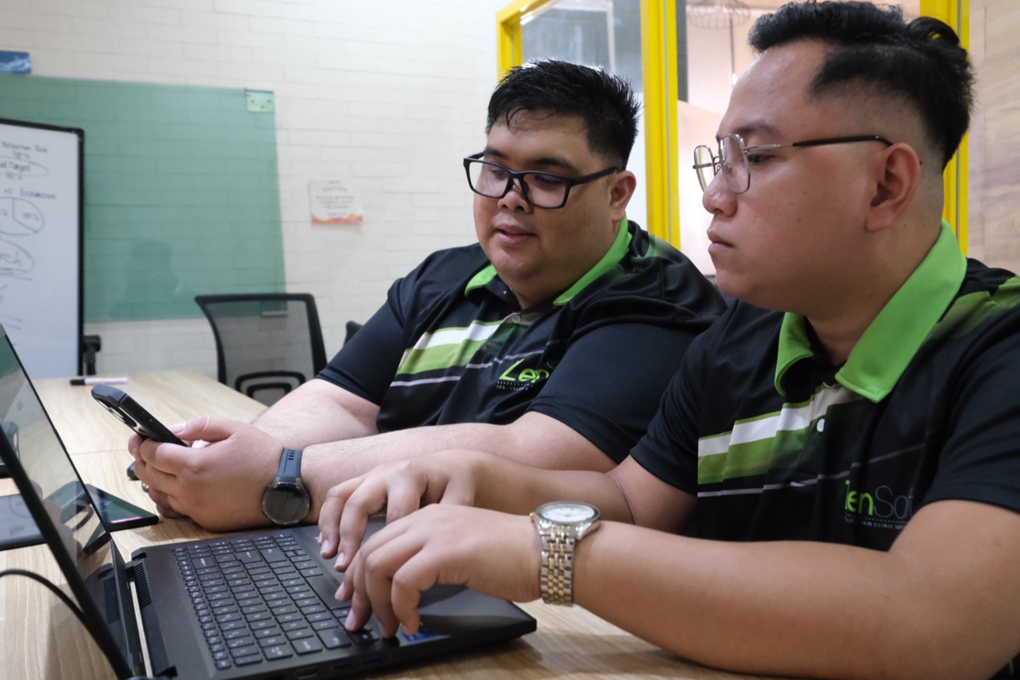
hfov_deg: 52.9
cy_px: 392
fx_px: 1020
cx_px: 595
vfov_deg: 36.8
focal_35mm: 36
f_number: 4
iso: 4000
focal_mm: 19.1
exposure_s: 1/125
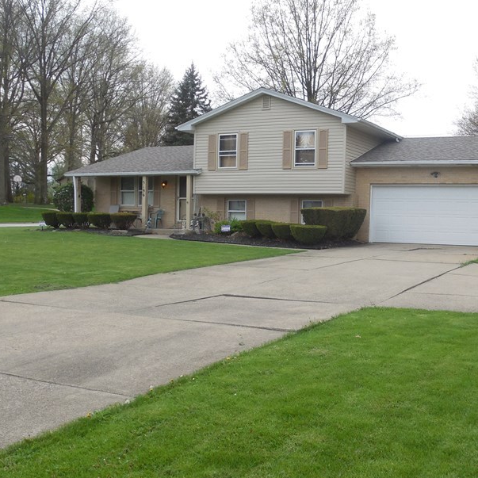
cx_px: 338
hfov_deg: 42.0
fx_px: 609
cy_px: 262
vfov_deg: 42.8
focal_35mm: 39
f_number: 3.5
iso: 125
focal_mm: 4.6
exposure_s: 1/320
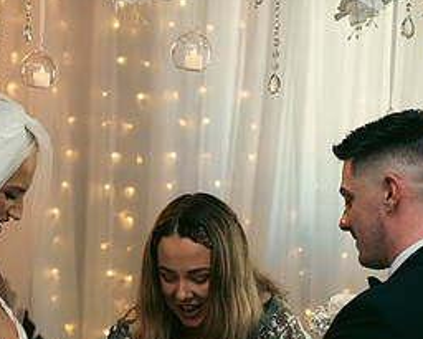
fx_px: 1277
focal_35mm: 102
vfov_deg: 15.0
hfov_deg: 18.8
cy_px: 287
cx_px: 157
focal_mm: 48
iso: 1250
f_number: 3.5
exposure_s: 1/160
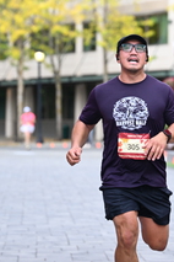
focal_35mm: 220
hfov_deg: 6.2
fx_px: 1595
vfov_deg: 9.3
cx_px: 144
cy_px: 20
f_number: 2.8
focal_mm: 85
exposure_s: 1/1600
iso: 1000
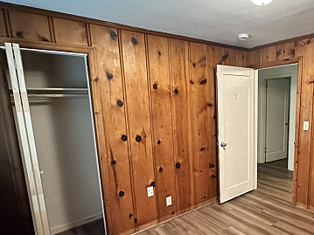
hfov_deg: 64.9
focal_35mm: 26
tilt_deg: -9.6
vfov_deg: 52.6
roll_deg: +1.5
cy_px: 142
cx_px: 218
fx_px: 236
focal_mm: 2.22
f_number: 2.2
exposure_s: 1/41
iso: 1000
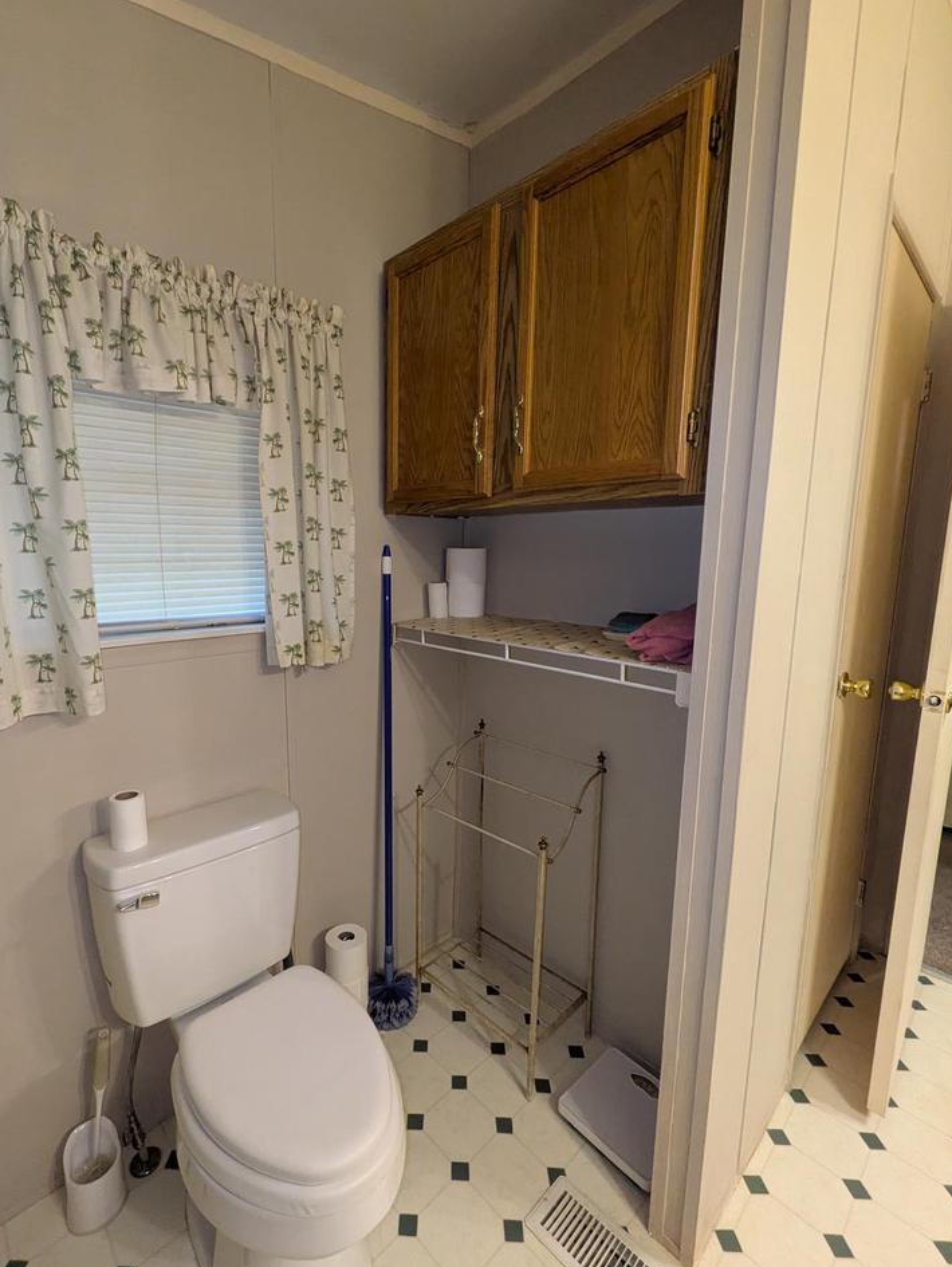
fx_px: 586
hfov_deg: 78.0
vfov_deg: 94.5
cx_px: 436
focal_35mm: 16
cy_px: 636
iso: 815
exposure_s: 1/120
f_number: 2.2
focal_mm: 1.83
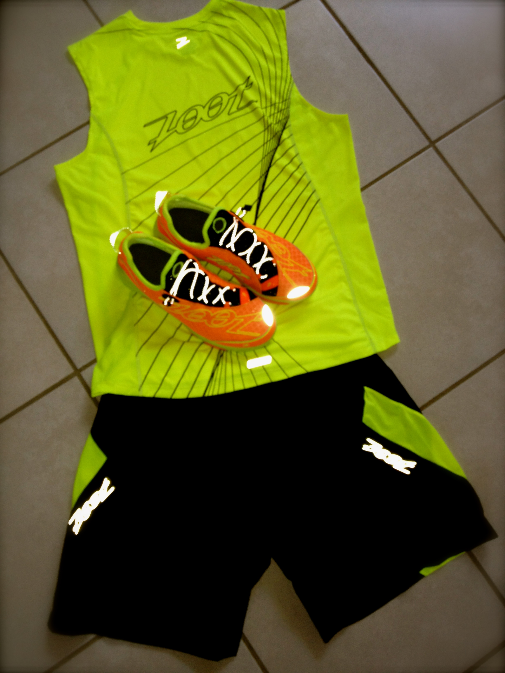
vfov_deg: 52.6
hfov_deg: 40.7
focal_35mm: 35
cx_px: 252
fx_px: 681
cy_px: 336
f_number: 2.4
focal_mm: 4.28
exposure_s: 1/20
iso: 80
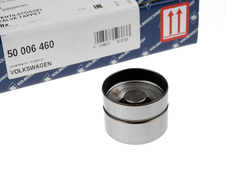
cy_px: 85
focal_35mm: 82
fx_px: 535
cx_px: 113
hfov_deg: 23.8
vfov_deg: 18.0
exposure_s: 1/125
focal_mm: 14.8
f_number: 3.6
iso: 100
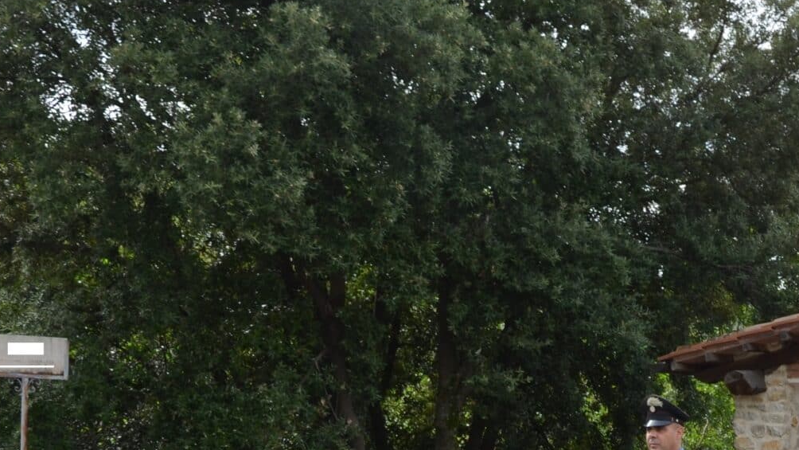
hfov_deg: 23.6
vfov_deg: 13.3
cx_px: 714
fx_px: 1865
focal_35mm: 88
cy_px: 579
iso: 180
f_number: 8
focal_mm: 22
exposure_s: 1/250
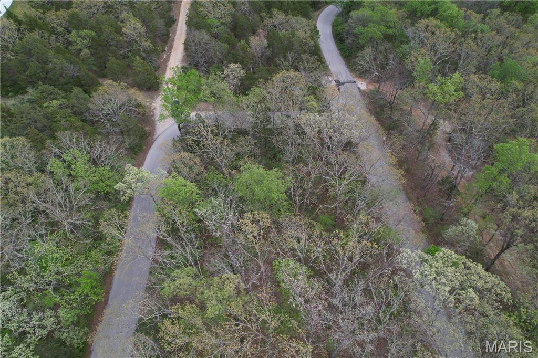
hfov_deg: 78.6
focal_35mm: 22
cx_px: 269
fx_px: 329
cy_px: 179
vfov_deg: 57.2
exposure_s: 1/50
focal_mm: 8.38
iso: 100
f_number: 2.8
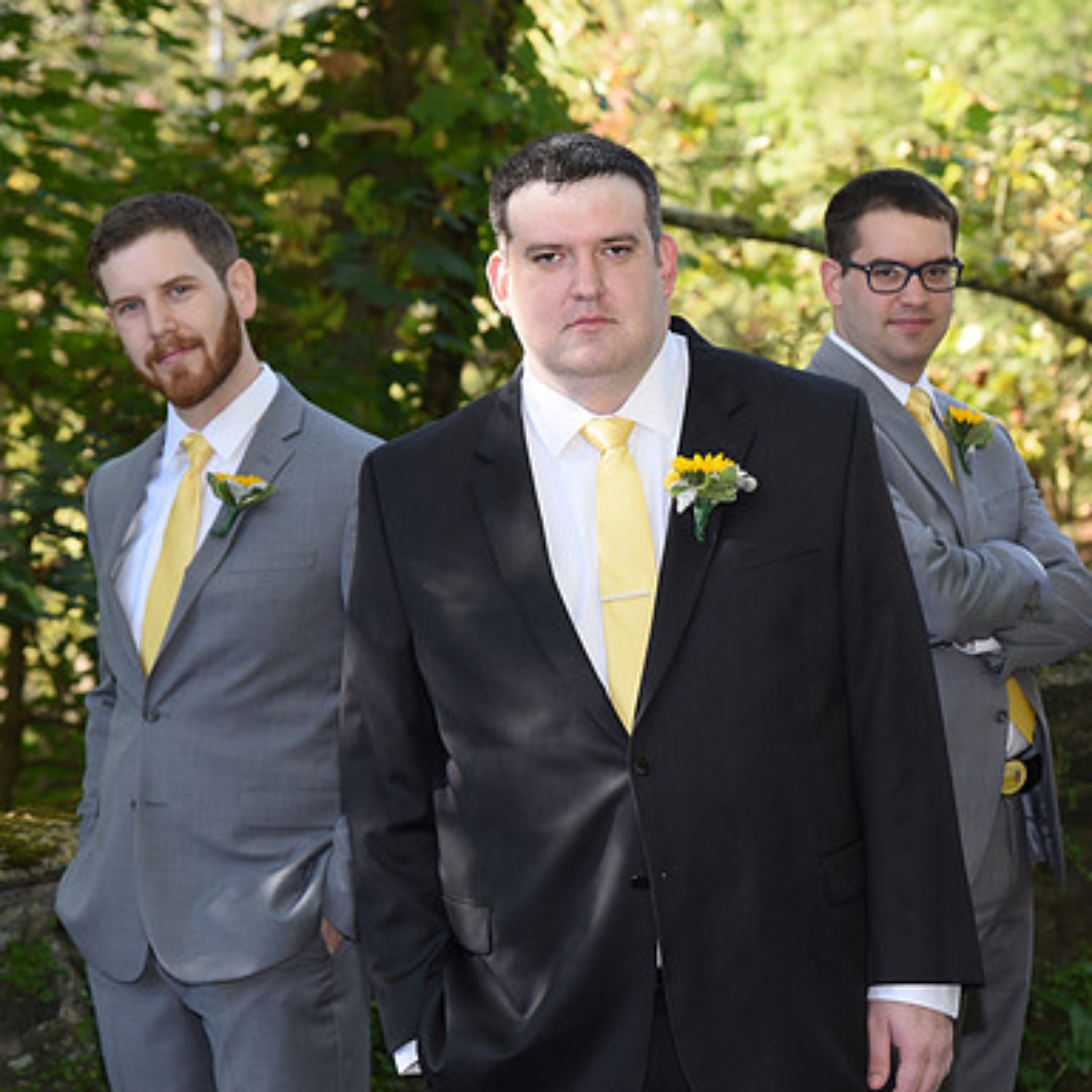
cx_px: 756
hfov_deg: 14.7
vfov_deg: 14.8
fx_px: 4211
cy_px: 547
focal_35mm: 118
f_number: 5.6
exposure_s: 1/200
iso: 640
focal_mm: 92
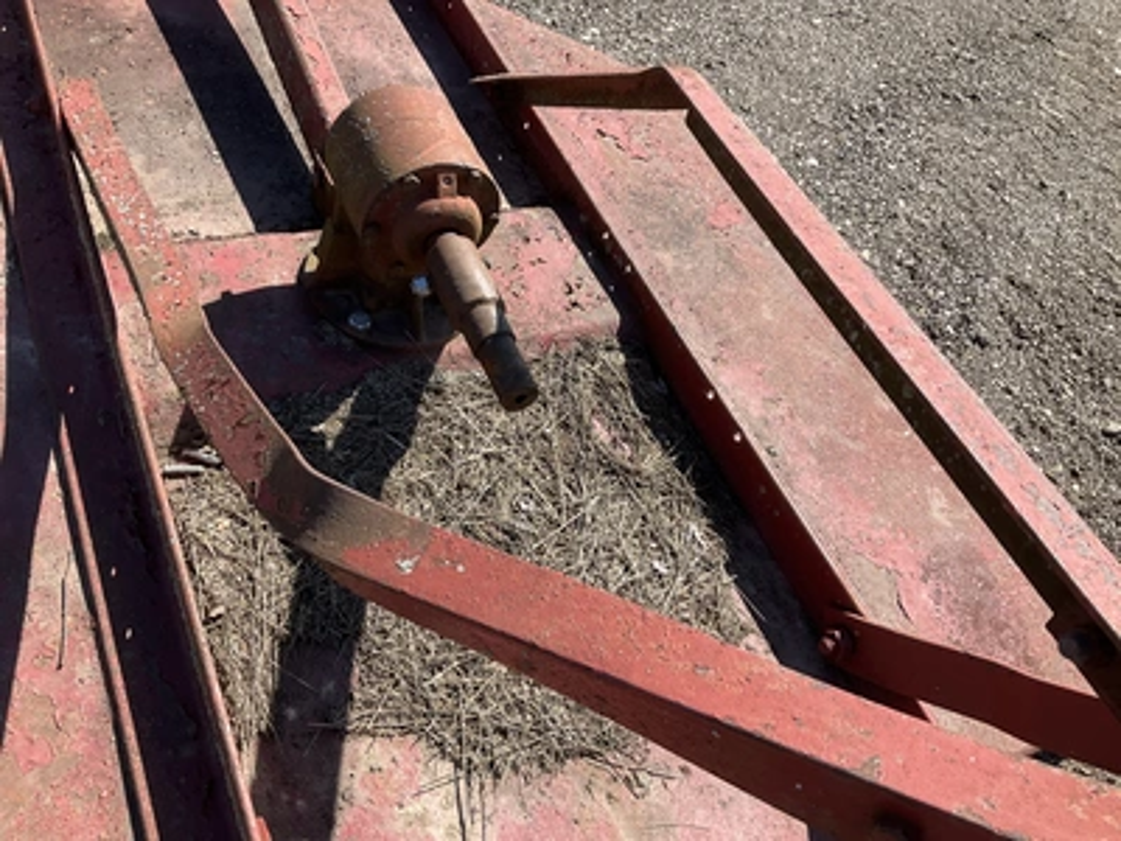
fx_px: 939
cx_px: 560
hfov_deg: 61.7
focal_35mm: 29
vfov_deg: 48.2
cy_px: 420
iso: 25
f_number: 1.8
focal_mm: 3
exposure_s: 1/978
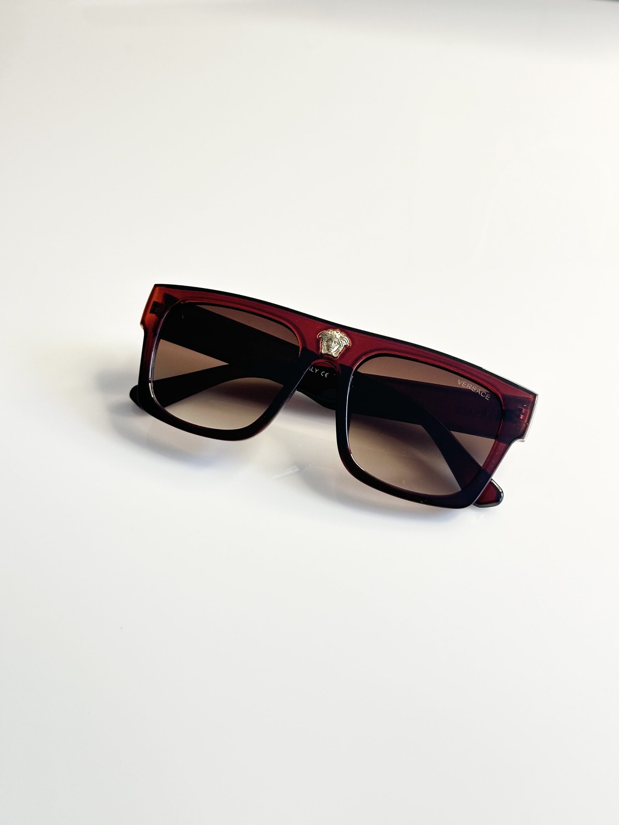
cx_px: 310
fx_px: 1144
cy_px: 412
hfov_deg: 30.3
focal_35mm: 48
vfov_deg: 39.7
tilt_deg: -50.1
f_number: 1.78
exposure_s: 1/50
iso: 125
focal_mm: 6.86
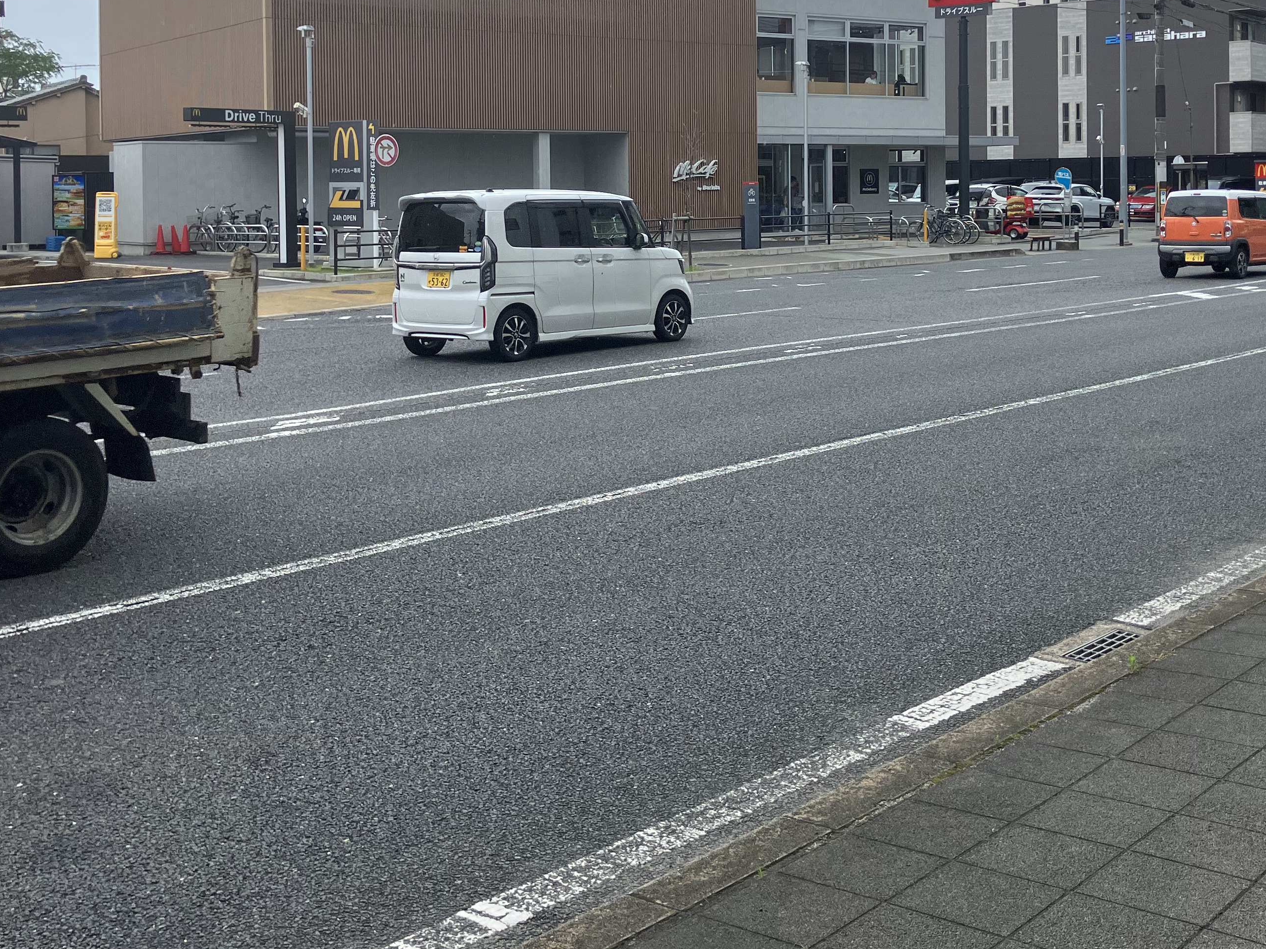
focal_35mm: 44
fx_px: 1609
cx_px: 669
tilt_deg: -0.6
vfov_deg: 32.2
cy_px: 218
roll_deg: -1.1
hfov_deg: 42.9
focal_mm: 3.99
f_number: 1.8
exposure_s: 1/1350
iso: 32
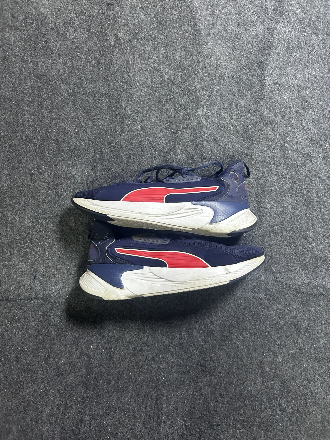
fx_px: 330
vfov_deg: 67.3
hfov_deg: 53.1
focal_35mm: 26
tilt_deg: -64.3
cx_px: 165
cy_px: 220
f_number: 1.5
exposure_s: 1/50
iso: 500
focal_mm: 5.7
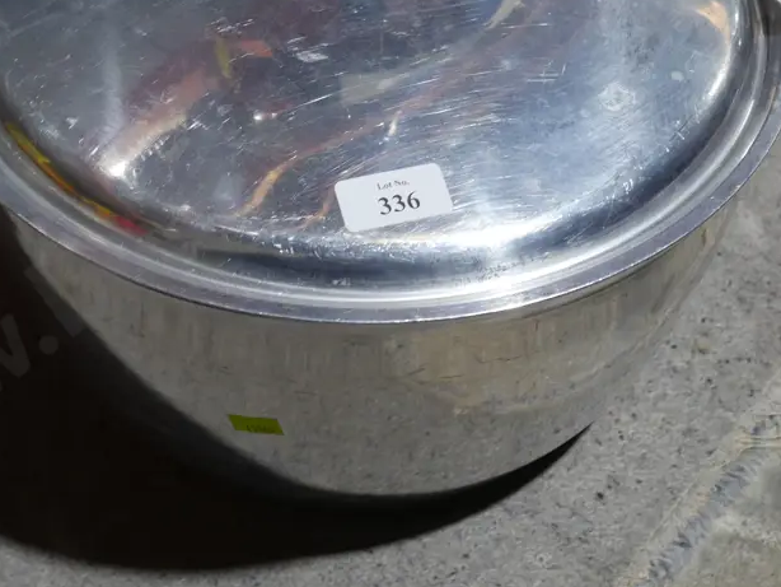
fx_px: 1580
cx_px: 333
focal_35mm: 70
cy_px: 104
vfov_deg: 20.7
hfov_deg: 27.7
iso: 400
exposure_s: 1/60
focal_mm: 21
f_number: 4.6
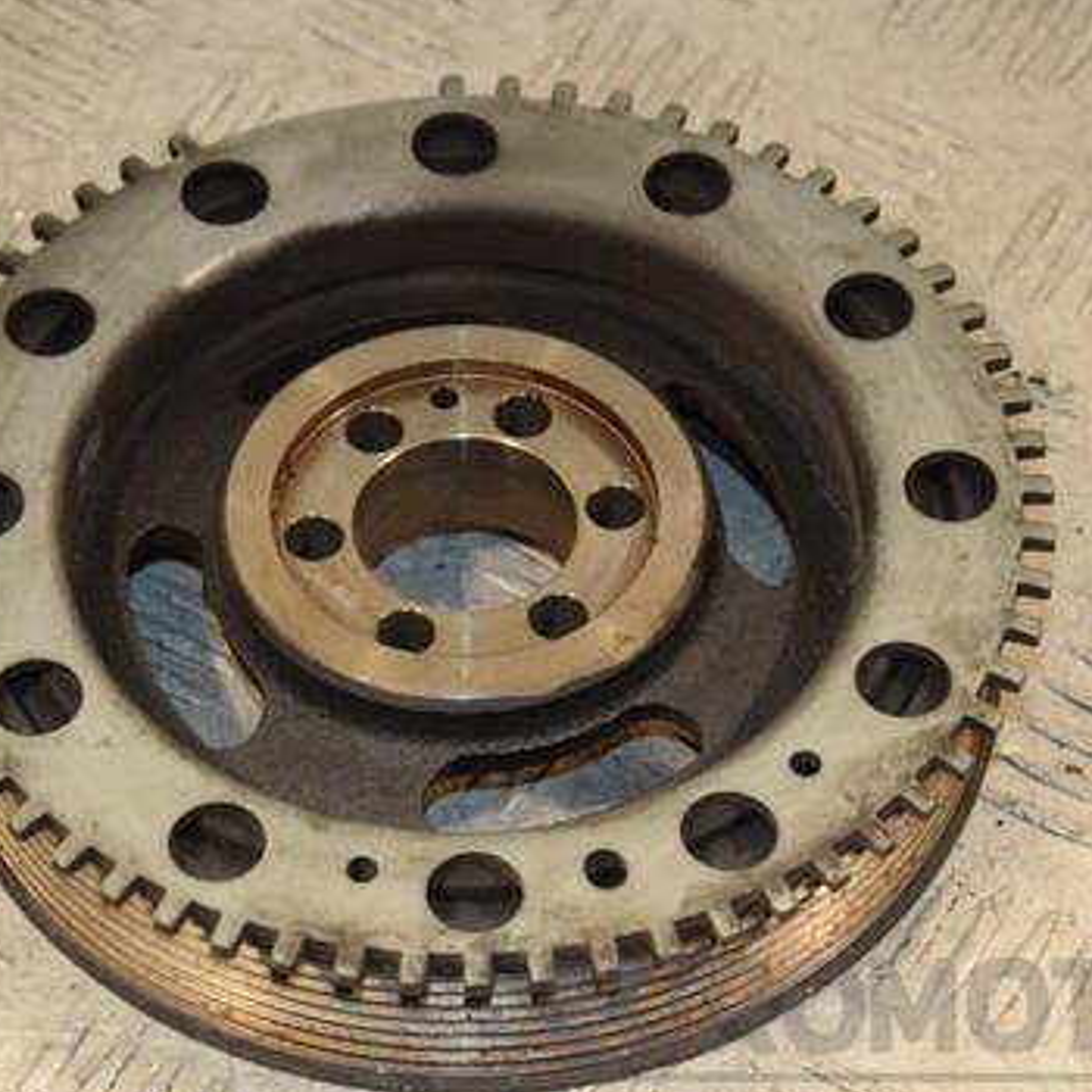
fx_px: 5461
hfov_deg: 11.4
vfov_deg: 11.4
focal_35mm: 153
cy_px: 590
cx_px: 487
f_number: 6.3
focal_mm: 70
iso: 800
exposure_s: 1/200
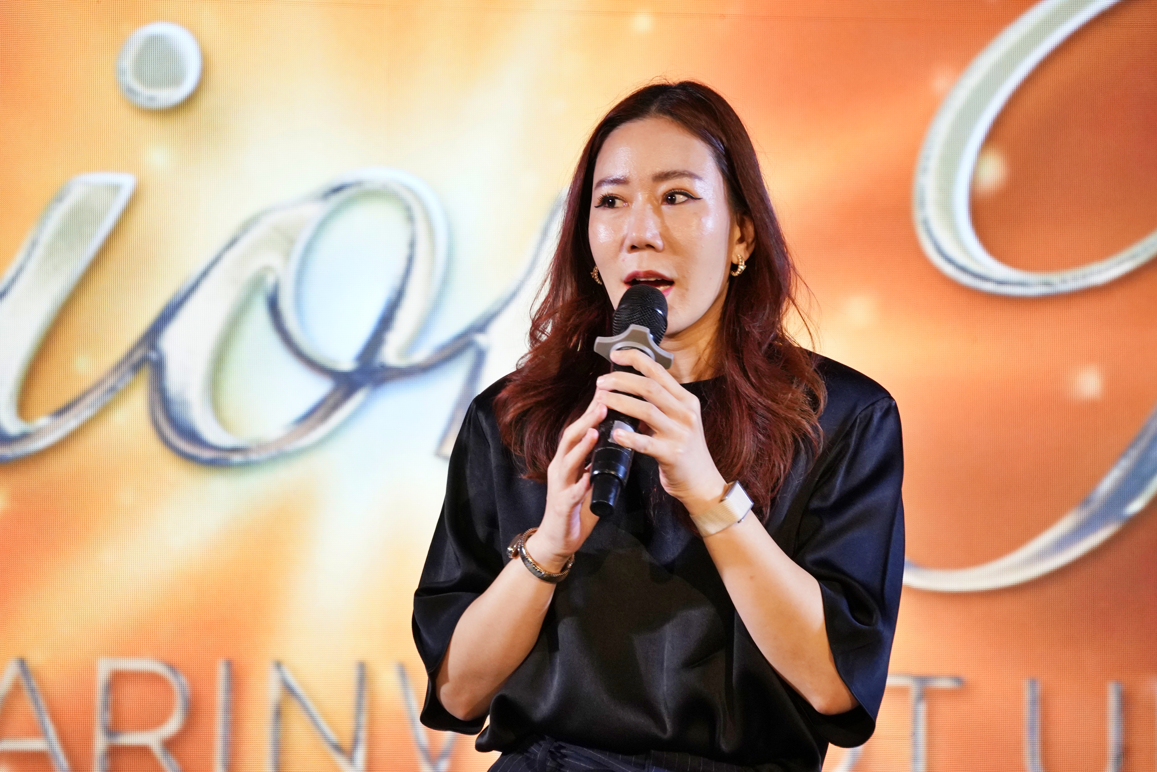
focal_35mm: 177
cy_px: 386
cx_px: 578
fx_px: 5689
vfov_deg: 7.8
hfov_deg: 11.6
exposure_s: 1/100
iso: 2000
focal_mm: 118
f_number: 5.6
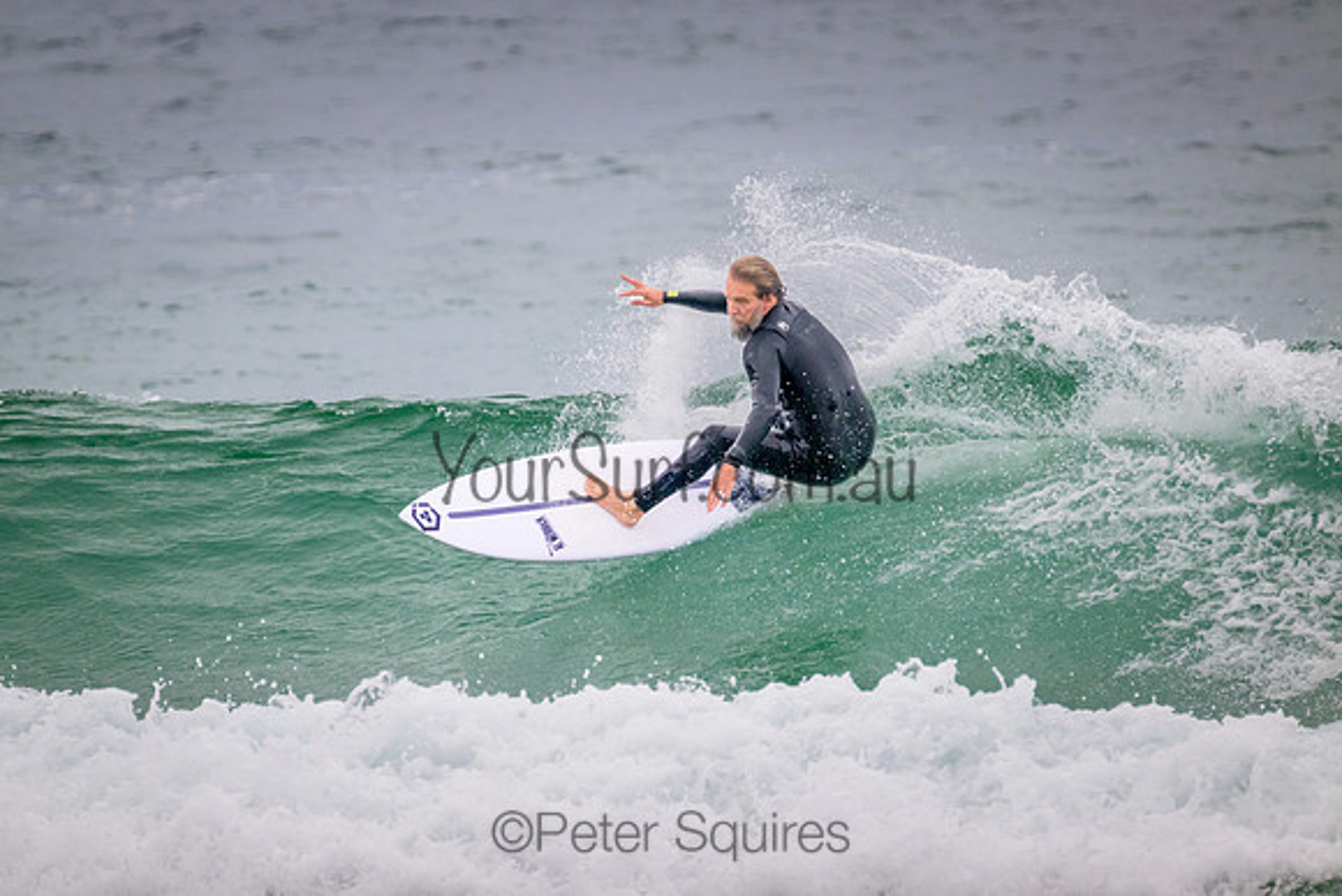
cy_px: 448
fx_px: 29828
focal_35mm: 800
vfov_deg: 1.7
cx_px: 671
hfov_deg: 2.6
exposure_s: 1/1600
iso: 2800
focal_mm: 800
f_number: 11
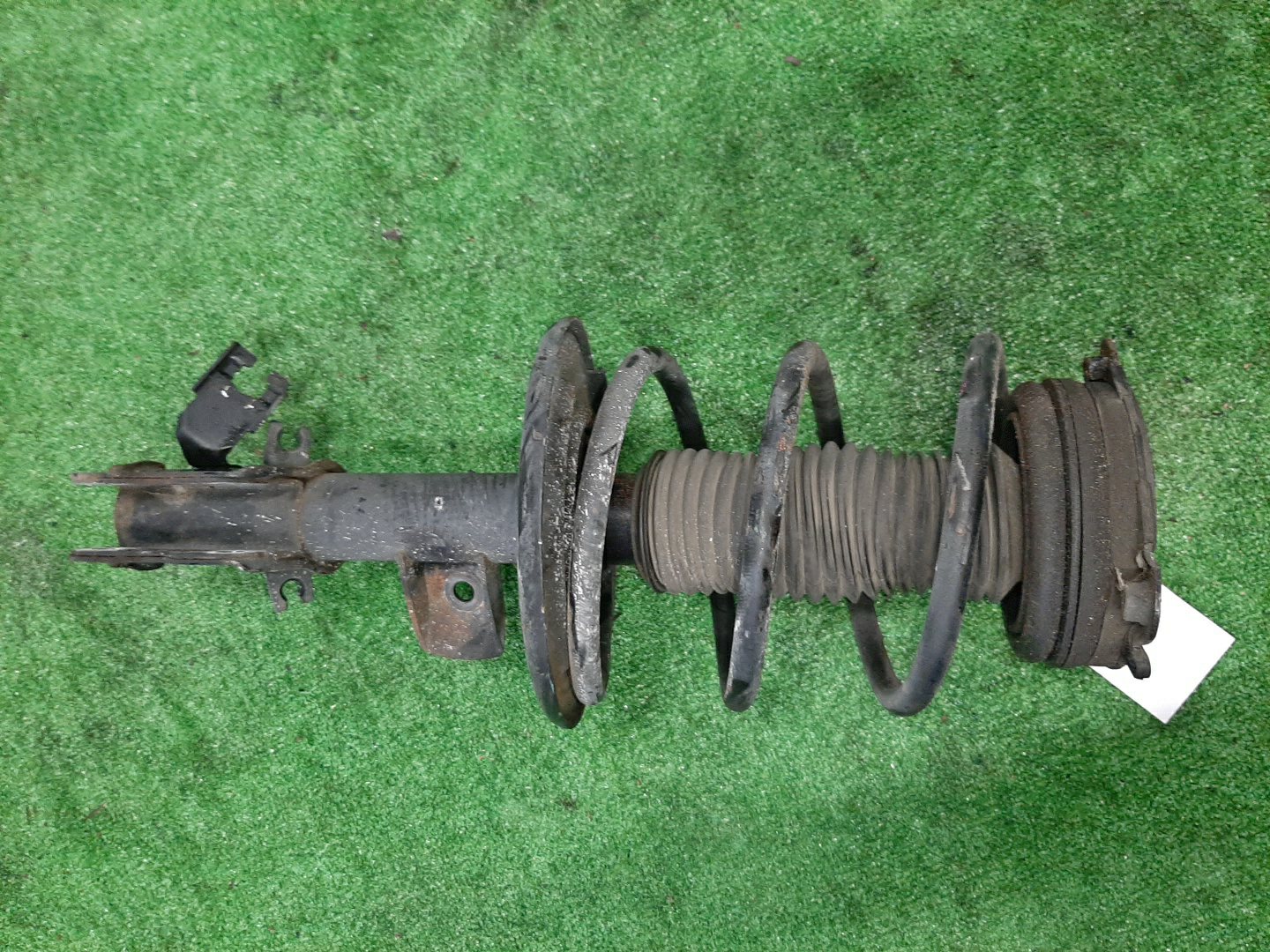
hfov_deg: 67.3
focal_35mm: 26
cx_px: 635
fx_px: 954
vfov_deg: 53.1
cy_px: 476
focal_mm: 3.93
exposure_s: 1/50
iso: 244
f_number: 1.7
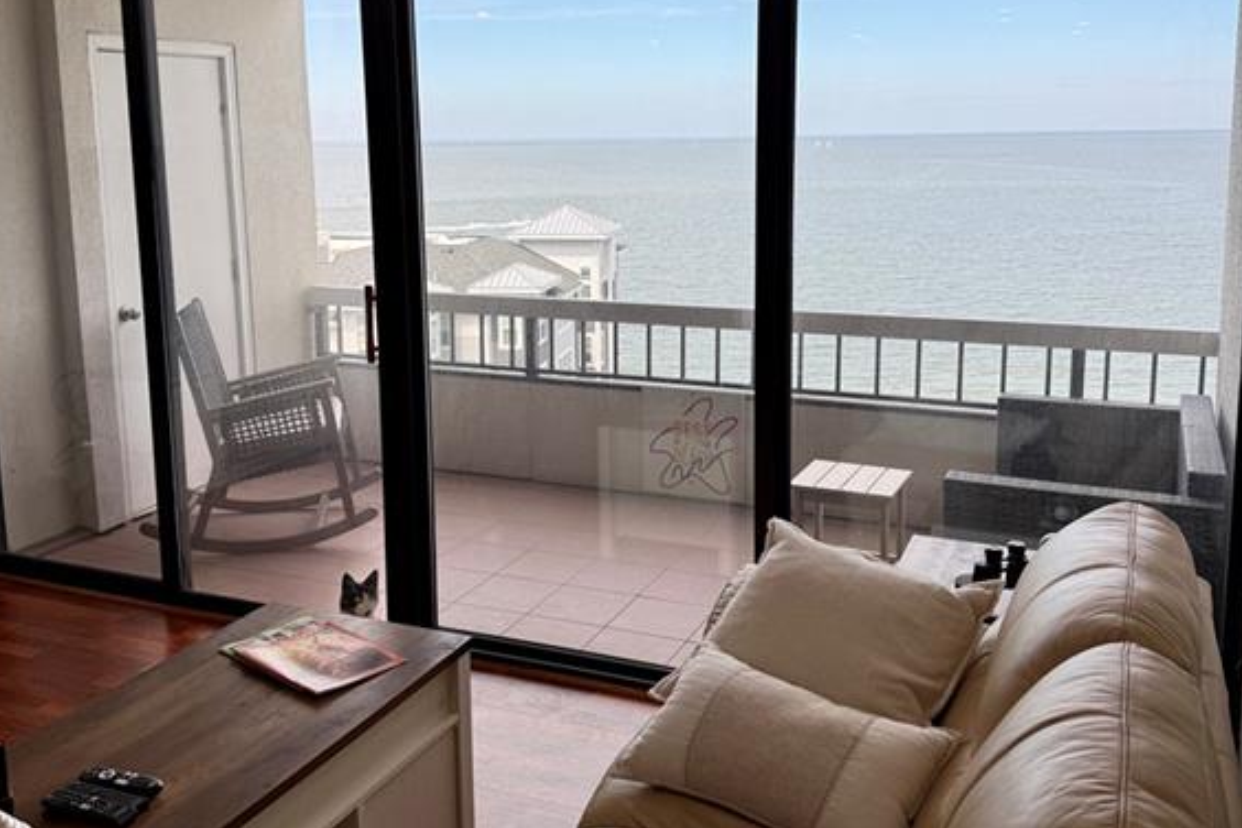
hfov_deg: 55.8
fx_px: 1173
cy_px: 304
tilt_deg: -7.0
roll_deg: +0.5
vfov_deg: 38.6
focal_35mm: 34
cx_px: 614
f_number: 1.78
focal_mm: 6.76
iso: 80
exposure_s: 1/868
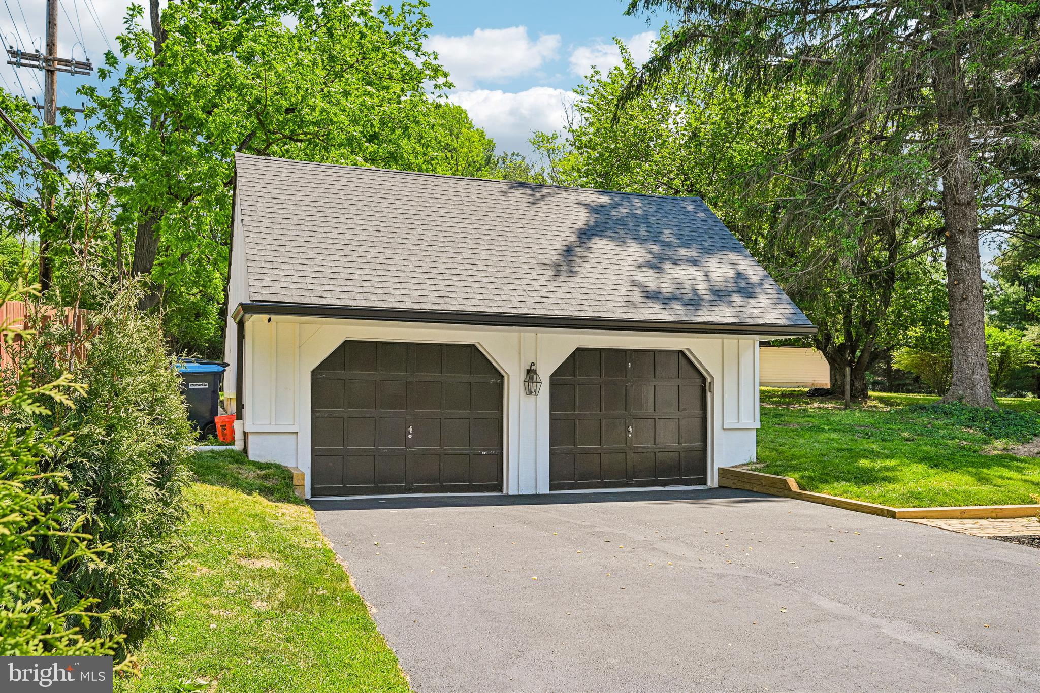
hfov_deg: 61.9
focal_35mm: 30
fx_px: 867
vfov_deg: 43.6
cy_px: 346
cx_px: 520
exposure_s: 1/500
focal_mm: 30
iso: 800
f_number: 8
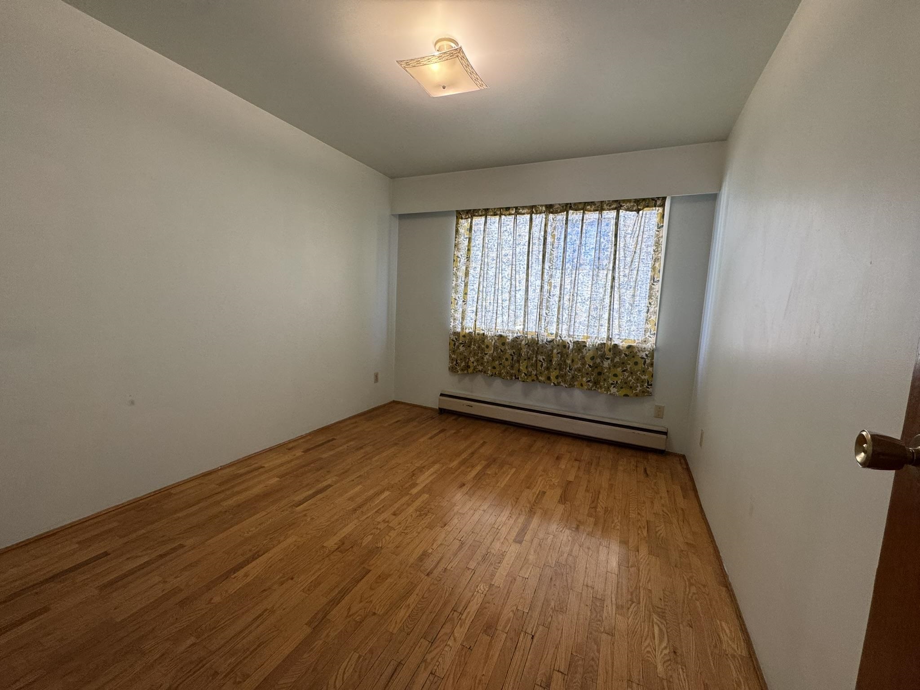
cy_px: 345
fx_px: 372
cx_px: 460
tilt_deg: -6.2
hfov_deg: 102.1
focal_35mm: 14
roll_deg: -1.4
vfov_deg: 85.7
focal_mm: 2.22
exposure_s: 1/120
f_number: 2.2
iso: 160
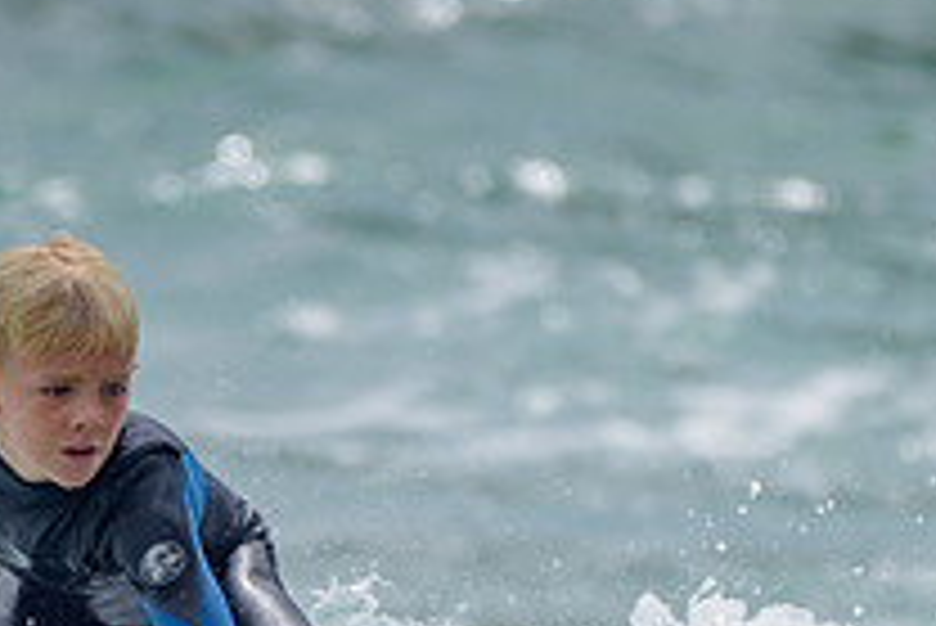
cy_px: 776
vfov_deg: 0.8
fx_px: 44489
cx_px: 179
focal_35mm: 1710
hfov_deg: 1.2
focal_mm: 500
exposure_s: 1/2000
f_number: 5.6
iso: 110
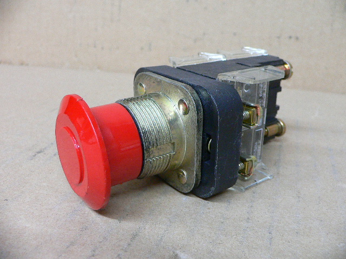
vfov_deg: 40.7
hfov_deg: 52.6
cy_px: 130
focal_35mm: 35
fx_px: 350
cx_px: 173
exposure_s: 1/15
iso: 200
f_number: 2.8
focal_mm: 4.6
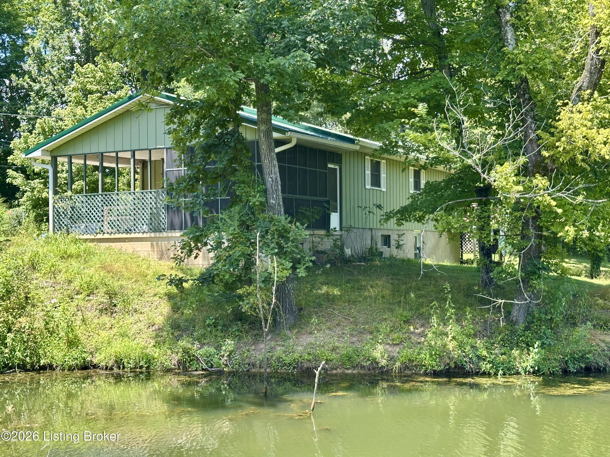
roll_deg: +0.6
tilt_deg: +2.1
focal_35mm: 48
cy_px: 228
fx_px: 846
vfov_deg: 30.3
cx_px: 305
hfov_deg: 39.7
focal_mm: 6.86
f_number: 1.78
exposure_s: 1/463
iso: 64
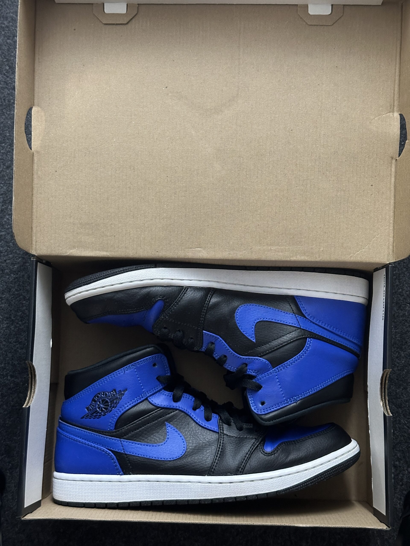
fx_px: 758
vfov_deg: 39.7
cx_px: 205
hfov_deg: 30.3
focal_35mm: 48
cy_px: 273
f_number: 1.78
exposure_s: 1/40
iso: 500
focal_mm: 6.86
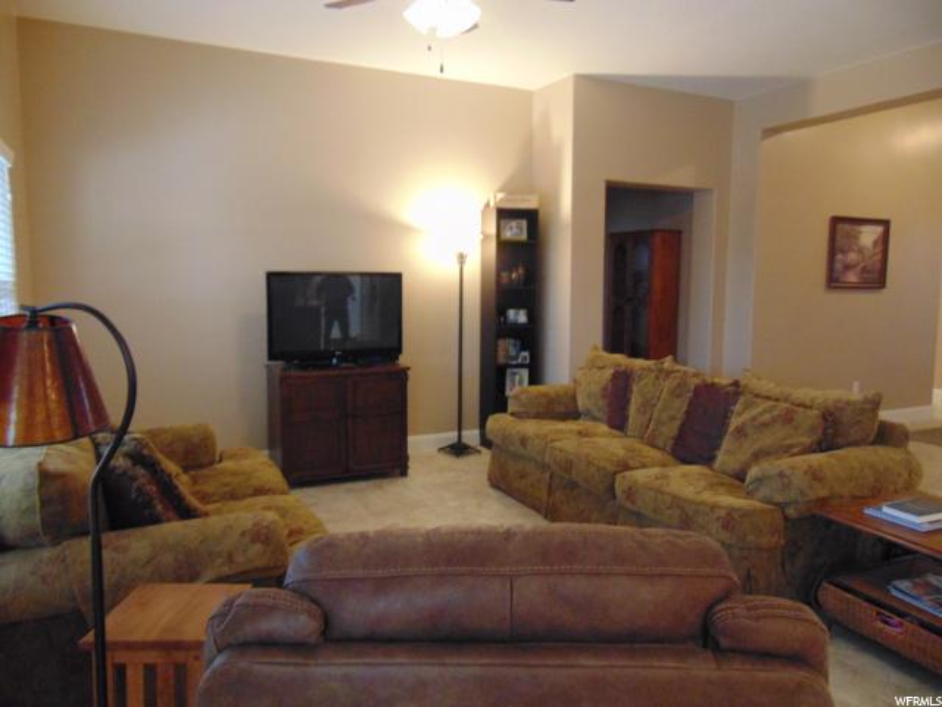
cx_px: 471
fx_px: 680
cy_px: 354
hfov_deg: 69.4
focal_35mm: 25
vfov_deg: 54.9
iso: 400
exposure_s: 1/15
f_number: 3
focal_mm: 4.5
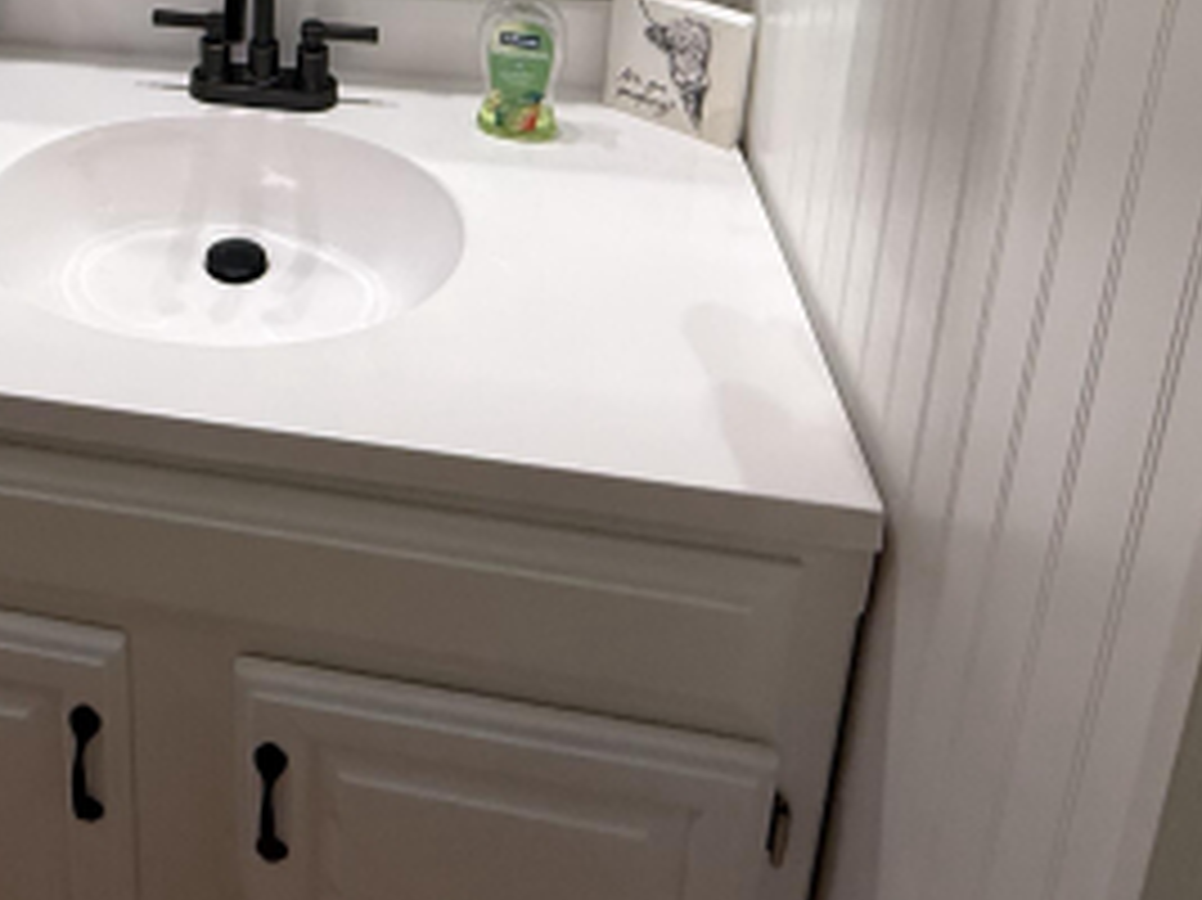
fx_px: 1215
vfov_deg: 33.7
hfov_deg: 49.6
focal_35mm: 35
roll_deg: +0.2
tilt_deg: -15.5
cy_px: -153
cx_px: 241
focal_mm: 2.22
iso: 200
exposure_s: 1/120
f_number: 2.2
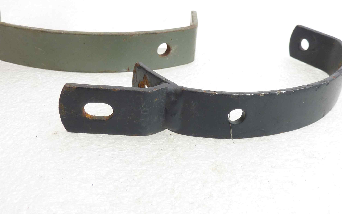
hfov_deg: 48.2
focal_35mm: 41
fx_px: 382
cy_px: 116
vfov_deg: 31.2
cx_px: 170
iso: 80
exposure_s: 1/13
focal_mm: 4.4
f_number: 3.3
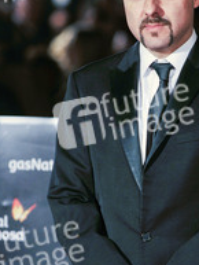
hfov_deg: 4.1
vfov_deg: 5.5
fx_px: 2749
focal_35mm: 359
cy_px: 185
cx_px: 164
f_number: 3.2
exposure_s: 1/250
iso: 800
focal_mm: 180
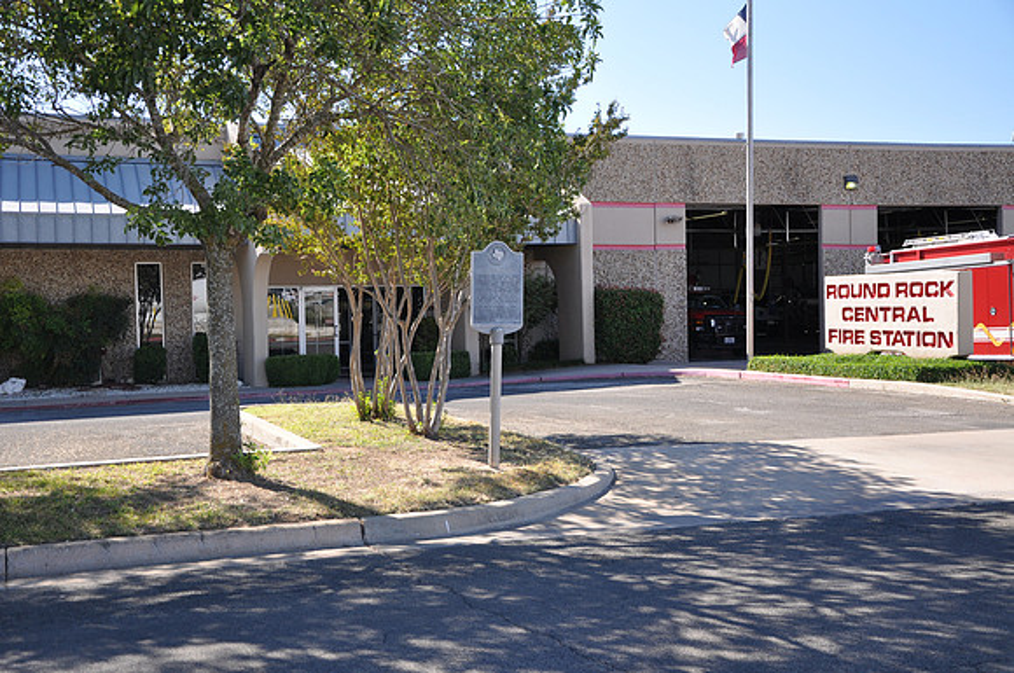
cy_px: 336
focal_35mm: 45
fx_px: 1266
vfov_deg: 29.8
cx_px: 507
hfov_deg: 43.7
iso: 250
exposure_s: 1/125
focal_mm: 30
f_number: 5.6
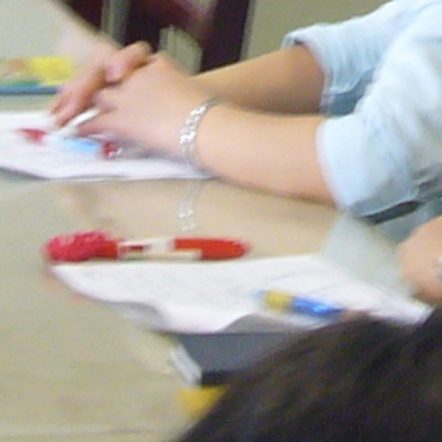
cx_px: 501
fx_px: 5446
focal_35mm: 377
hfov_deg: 4.6
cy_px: -259
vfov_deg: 4.6
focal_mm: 8.1
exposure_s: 1/15
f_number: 3.6
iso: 100
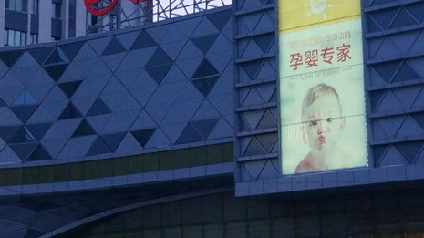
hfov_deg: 17.0
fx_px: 1416
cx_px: 140
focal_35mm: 126
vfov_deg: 9.5
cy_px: -58
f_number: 2
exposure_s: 1/100
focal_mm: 4.26
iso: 152
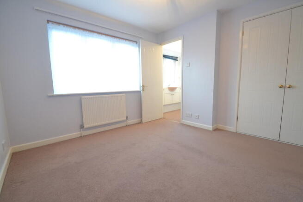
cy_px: 101
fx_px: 126
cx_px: 152
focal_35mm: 15
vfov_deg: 77.4
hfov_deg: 100.4
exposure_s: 1/4
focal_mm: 10
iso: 200
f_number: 5
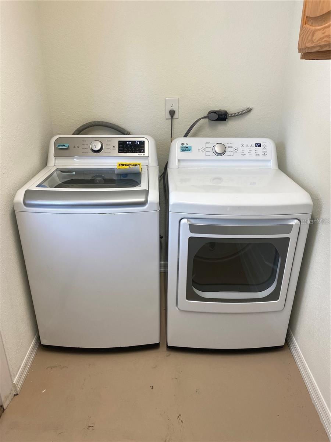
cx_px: 166
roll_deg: -1.9
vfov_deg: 67.3
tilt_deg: -24.3
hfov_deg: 53.1
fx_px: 331
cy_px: 221
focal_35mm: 26
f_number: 1.8
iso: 125
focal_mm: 4.25
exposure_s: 1/120
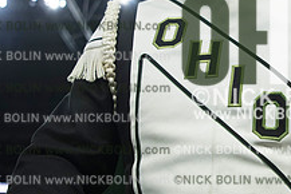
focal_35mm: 64
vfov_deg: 21.2
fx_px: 518
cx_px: 276
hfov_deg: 29.7
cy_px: 57
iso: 1250
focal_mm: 24
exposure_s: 1/1250
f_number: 2.8
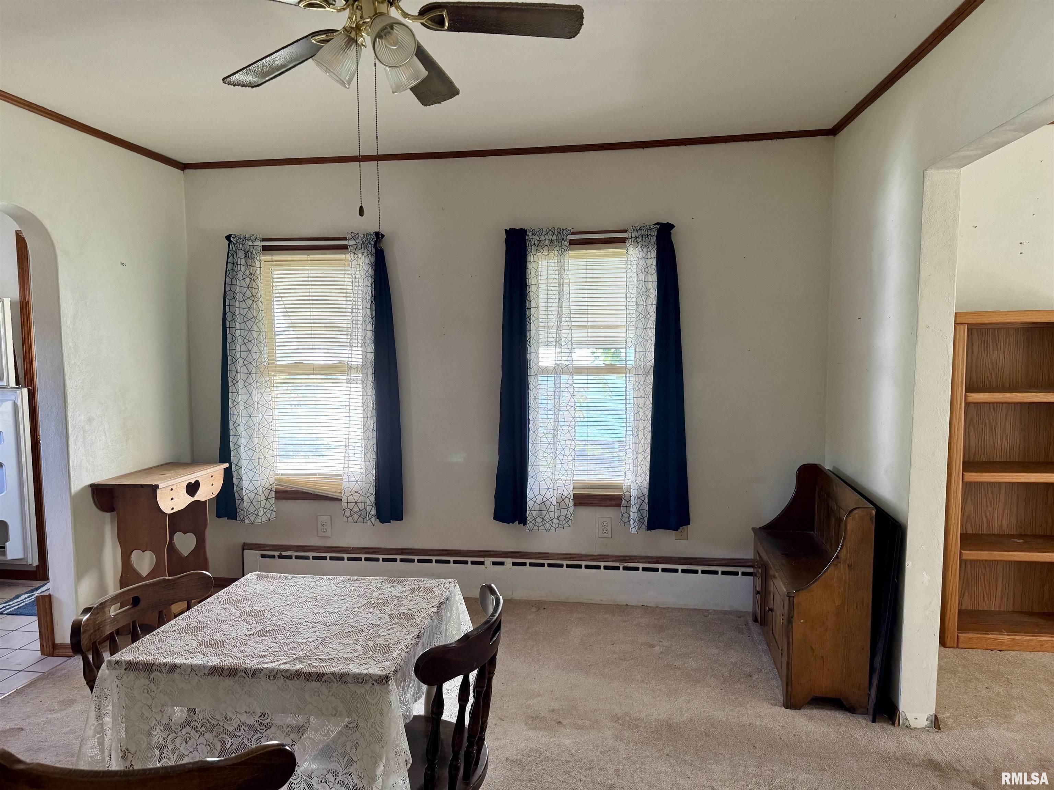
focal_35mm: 24
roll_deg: +0.3
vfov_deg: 56.8
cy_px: 395
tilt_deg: -5.4
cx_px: 527
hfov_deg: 71.6
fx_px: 731
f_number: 1.78
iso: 200
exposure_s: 1/81
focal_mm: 6.76
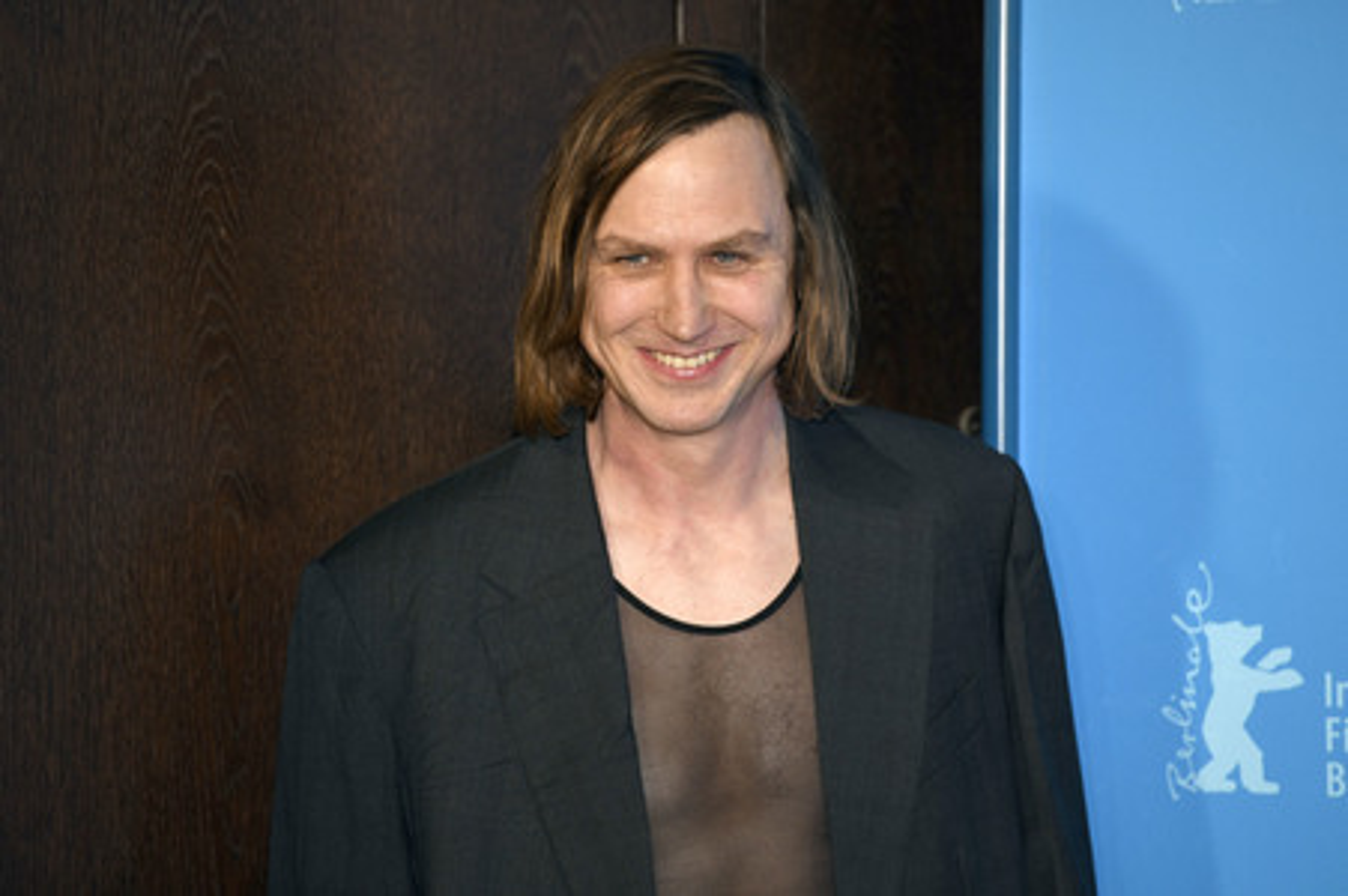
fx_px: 7483
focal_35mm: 200
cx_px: 674
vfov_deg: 6.9
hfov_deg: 10.3
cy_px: 448
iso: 800
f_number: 3.5
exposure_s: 1/400
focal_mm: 200
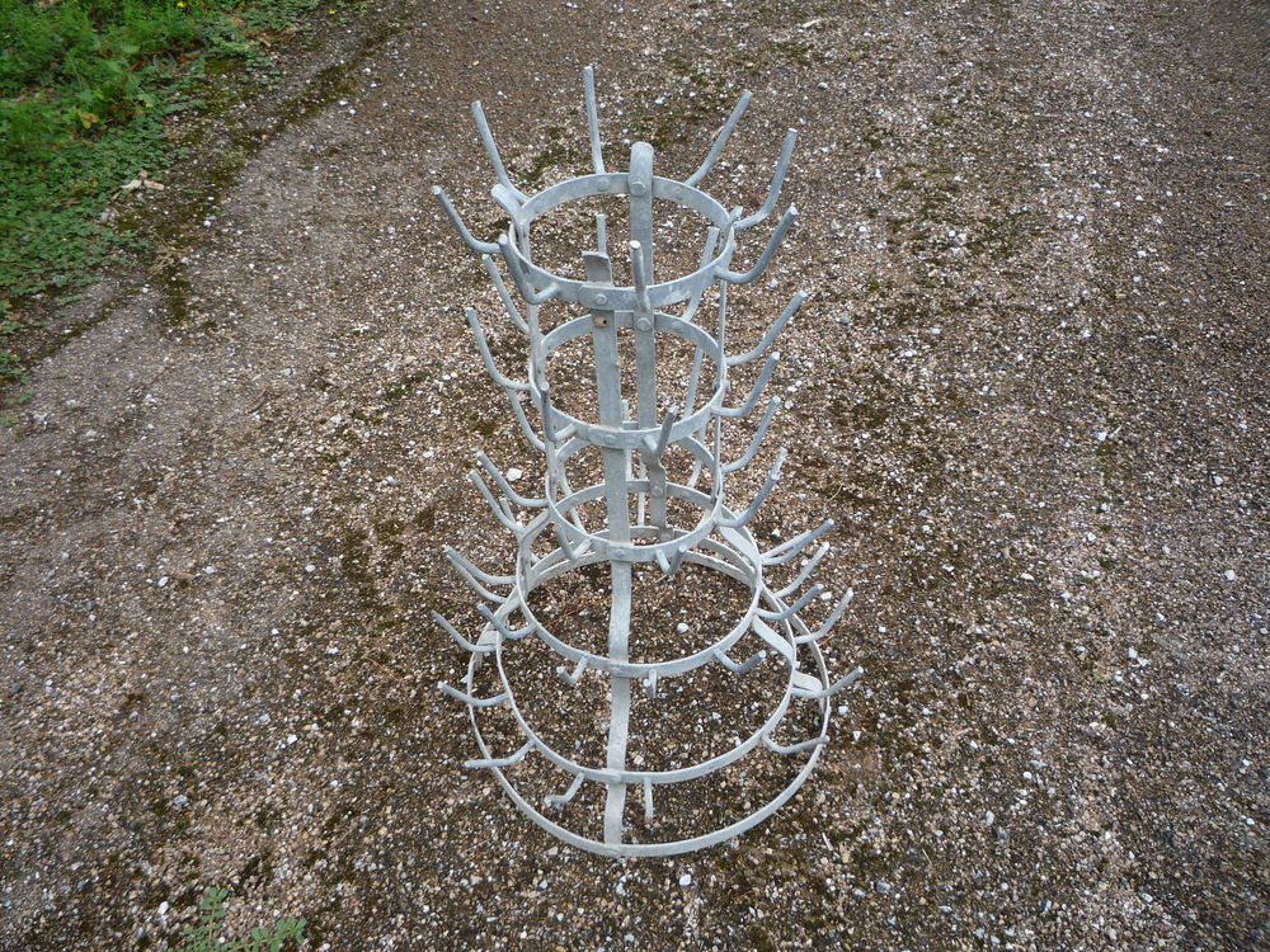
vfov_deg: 46.8
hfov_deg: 60.0
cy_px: 476
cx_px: 635
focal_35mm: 30
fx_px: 1101
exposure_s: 1/160
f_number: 4
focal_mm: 5.2
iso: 100
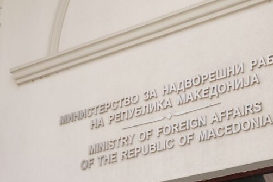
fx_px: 789
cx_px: 182
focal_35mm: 104
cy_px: 90
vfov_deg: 13.2
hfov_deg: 19.6
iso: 400
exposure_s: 1/350
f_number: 5.6
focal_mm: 50
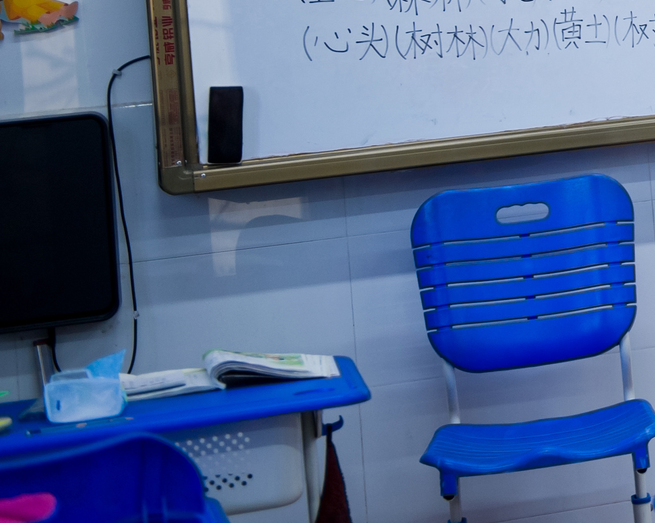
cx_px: 1089
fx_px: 2577
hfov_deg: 13.3
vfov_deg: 11.3
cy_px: -137
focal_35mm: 133
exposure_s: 1/125
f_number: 2.8
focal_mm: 42
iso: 400
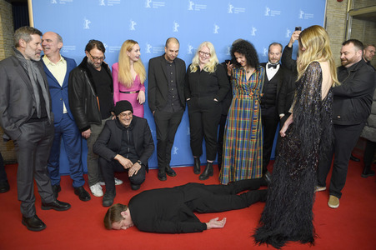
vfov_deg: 53.1
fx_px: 250
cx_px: 188
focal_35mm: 24
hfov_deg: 73.8
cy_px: 125
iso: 640
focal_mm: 24
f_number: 3.5
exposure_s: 1/160
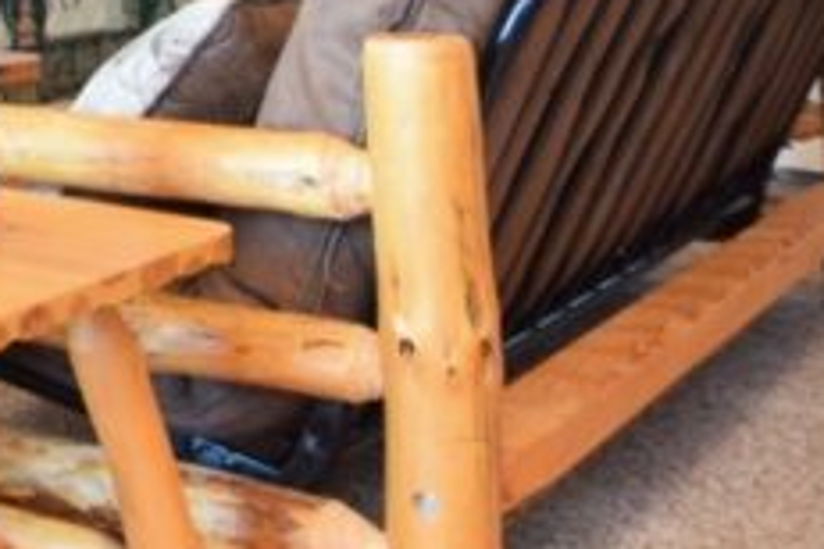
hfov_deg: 22.1
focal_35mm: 78
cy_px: -185
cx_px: -364
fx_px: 1785
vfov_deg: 16.4
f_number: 4
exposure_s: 1/60
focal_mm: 10
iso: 500
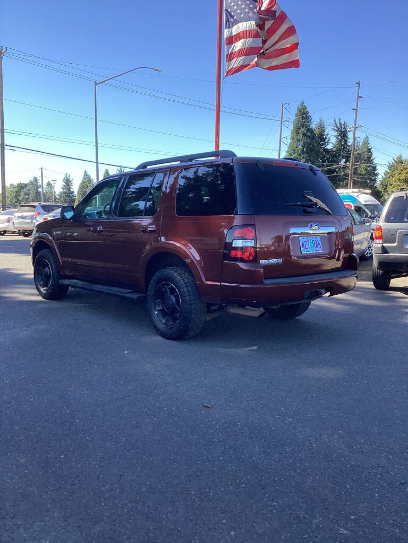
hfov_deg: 45.4
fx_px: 487
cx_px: 204
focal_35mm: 31
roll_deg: -0.8
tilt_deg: -6.5
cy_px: 272
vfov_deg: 58.4
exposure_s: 1/536
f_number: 2.4
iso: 25
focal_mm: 3.3
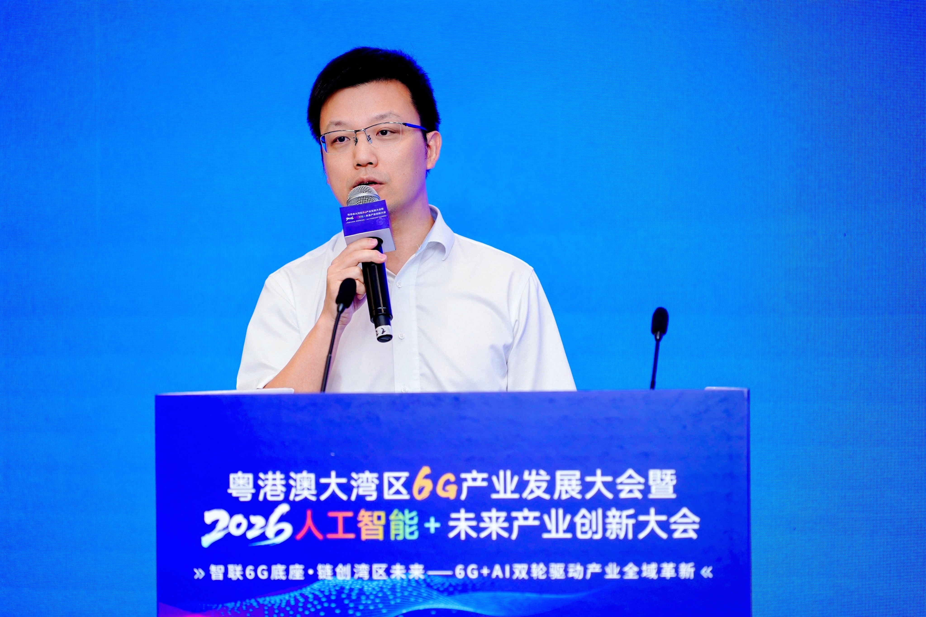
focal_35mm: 132
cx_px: 463
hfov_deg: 15.5
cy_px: 308
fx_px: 3395
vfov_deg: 10.4
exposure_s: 1/250
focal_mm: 132
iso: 640
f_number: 2.8
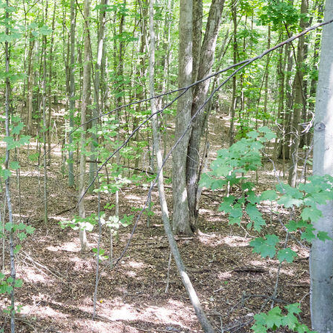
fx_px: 501
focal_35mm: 46
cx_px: 79
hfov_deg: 35.9
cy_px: 126
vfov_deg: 36.6
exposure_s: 1/160
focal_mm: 24
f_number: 2.8
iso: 2000
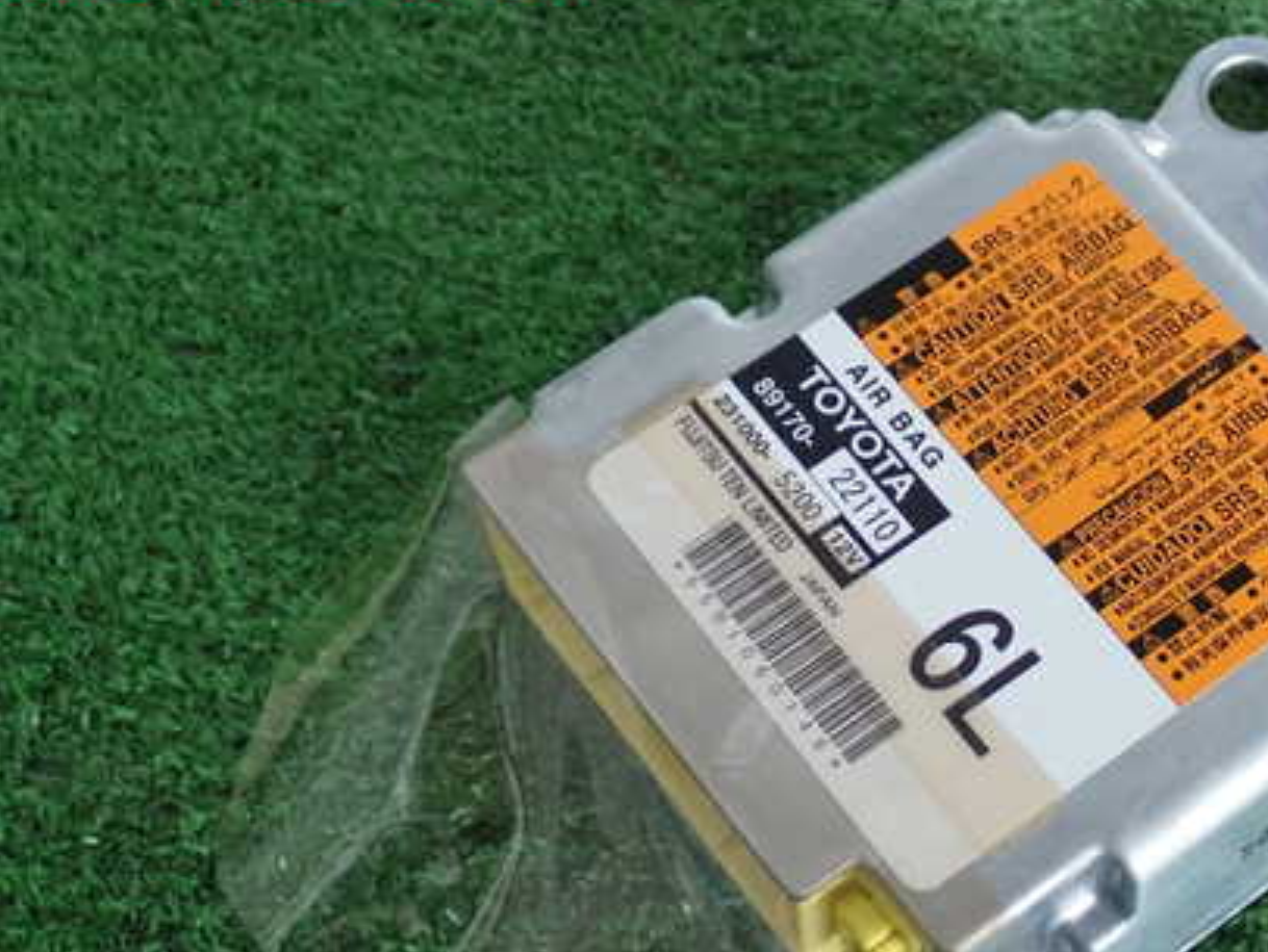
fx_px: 2382
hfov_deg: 29.4
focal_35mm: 65
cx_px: 934
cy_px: 634
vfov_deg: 22.5
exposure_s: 1/50
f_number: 2.9
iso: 200
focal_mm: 7.84
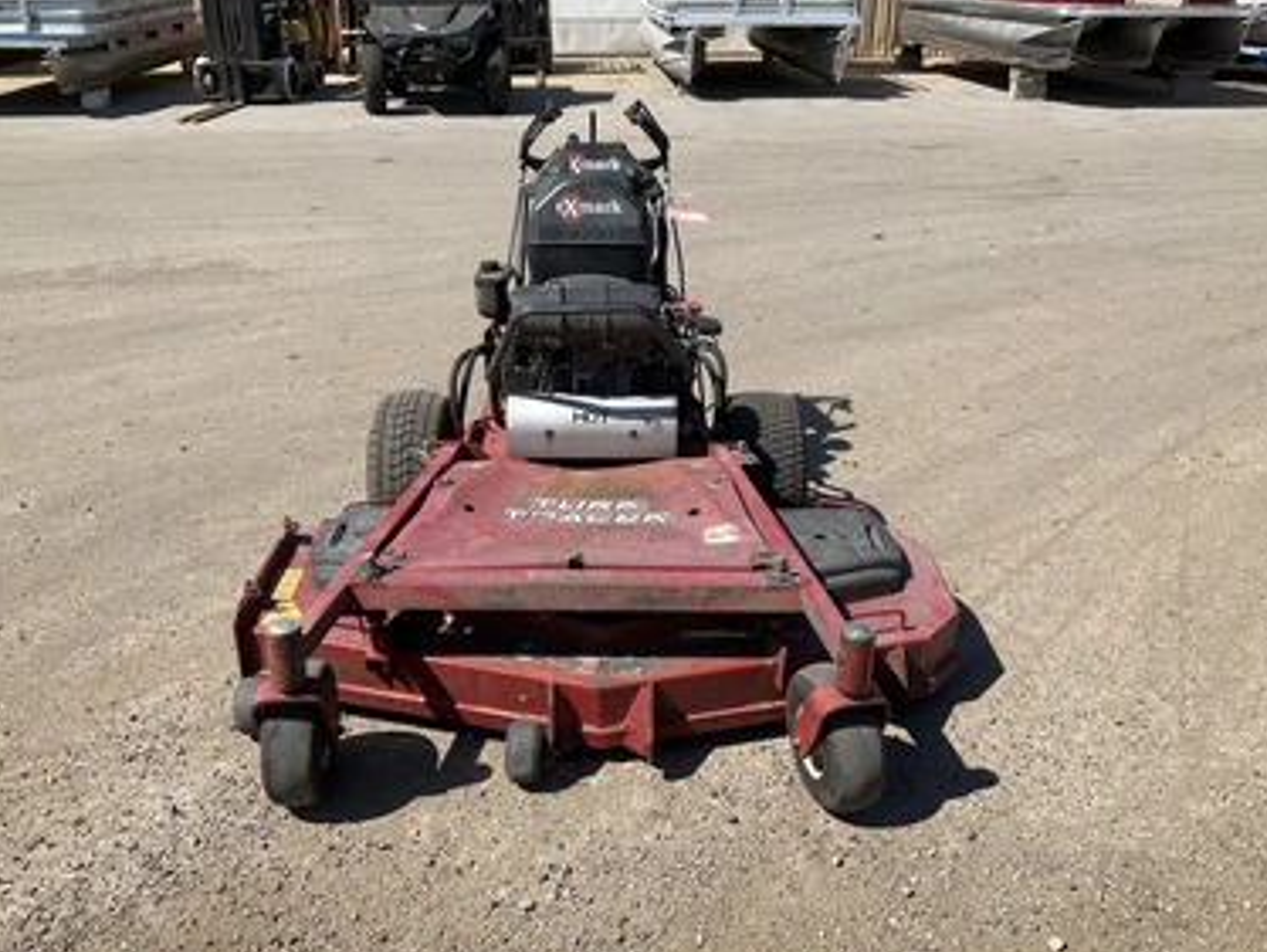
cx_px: 610
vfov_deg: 45.5
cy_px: 478
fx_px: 1135
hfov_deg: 58.3
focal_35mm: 31
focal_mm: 3
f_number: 1.8
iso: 25
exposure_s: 1/1984
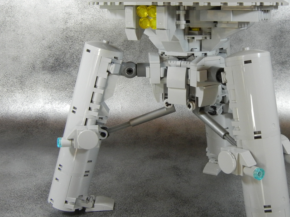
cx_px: 182
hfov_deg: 38.6
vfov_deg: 29.7
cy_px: 102
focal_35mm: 49
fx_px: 411
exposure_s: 1/62.1
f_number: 3.5
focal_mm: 5.4
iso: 400
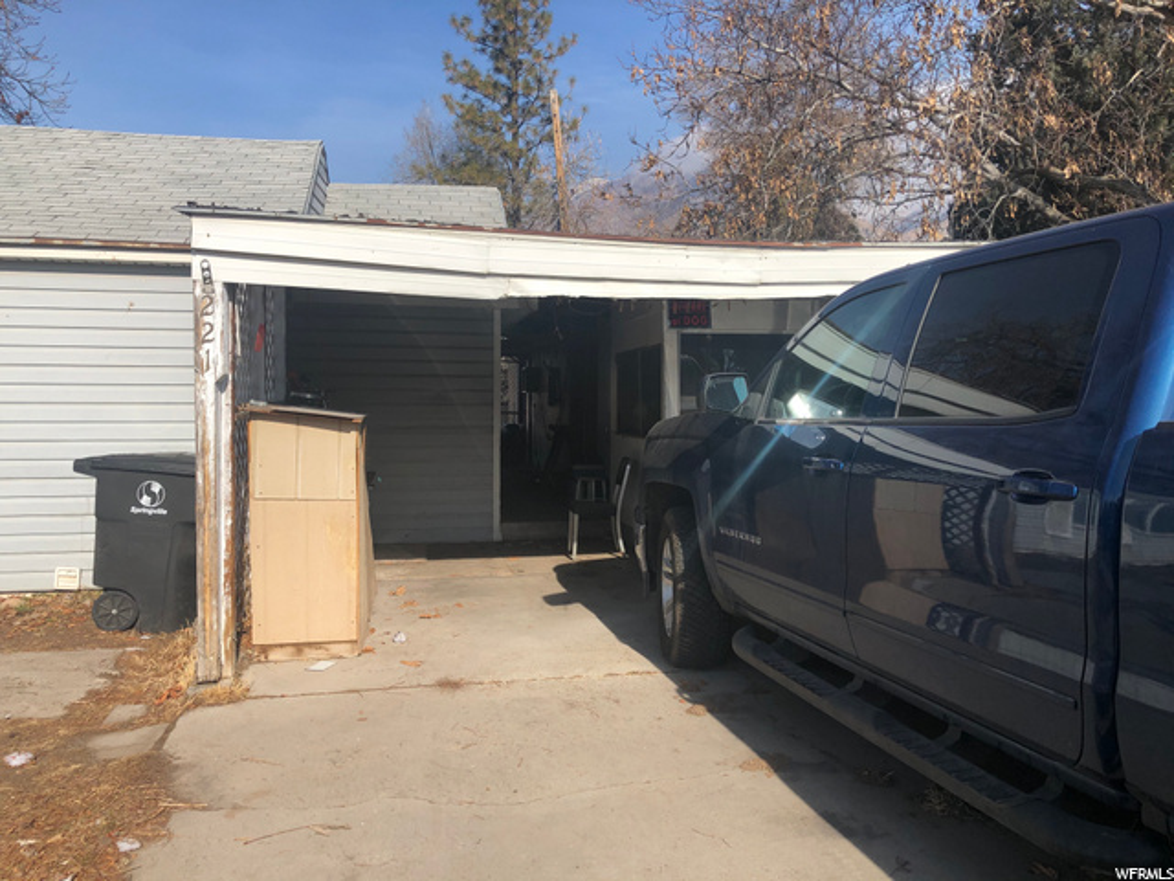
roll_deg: -0.3
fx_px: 950
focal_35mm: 28
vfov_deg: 49.7
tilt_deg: -3.9
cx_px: 587
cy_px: 440
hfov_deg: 63.4
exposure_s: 1/2404
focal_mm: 4
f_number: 1.8
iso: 20
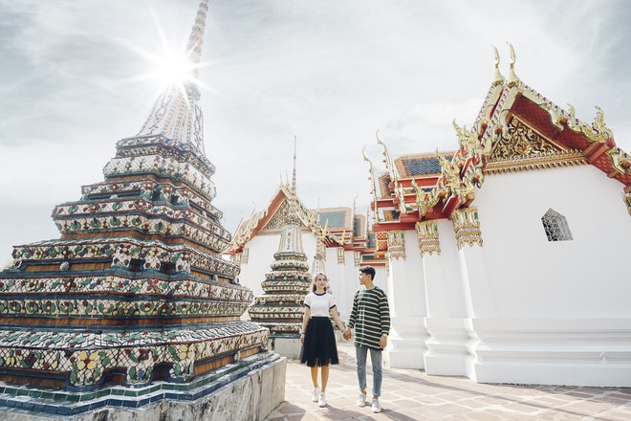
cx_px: 316
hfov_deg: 100.4
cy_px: 210
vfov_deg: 77.3
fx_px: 263
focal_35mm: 15
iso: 160
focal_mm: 15
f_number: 4
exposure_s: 1/640
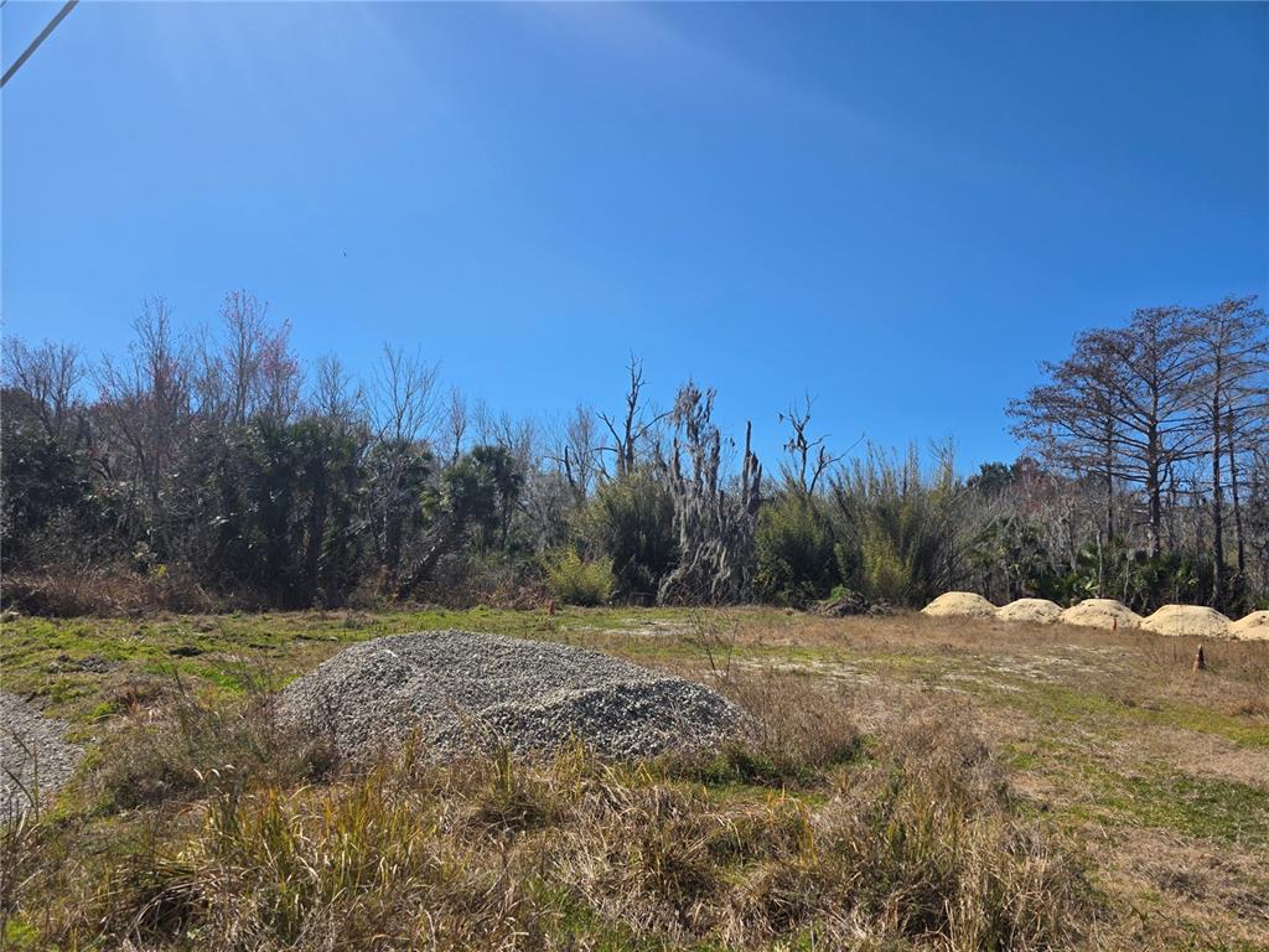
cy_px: 476
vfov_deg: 58.9
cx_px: 634
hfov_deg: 73.9
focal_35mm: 23
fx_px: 843
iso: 80
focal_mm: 6.3
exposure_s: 1/7333
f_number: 1.7
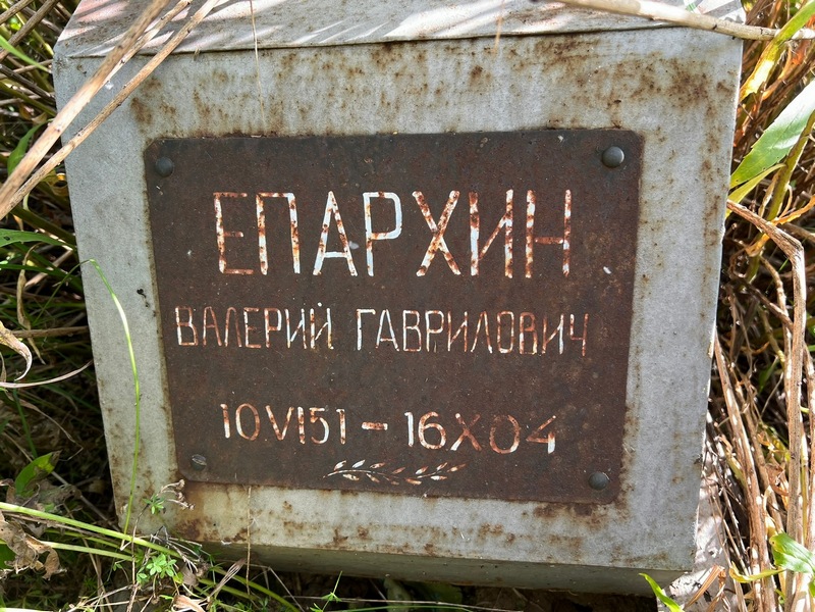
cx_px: 408
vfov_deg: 53.1
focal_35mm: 26
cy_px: 306
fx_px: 612
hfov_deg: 67.3
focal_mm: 5.7
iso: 32
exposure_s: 1/141
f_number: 1.5
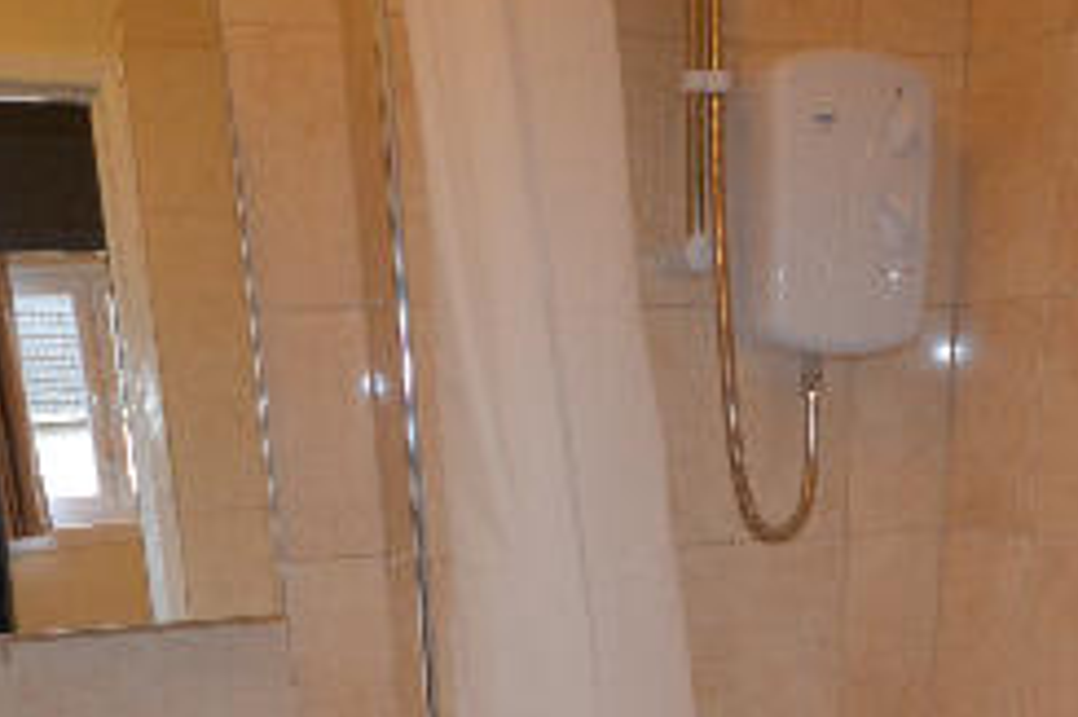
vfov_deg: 22.8
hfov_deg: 40.2
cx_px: 656
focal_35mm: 49
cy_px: 1051
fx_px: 1466
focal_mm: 10
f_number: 4
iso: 640
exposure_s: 1/60
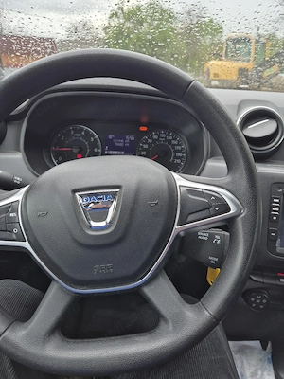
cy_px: 190
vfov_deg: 73.9
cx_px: 142
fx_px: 252
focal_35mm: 23
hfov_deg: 58.9
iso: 32
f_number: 1.8
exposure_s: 1/182
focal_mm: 5.4
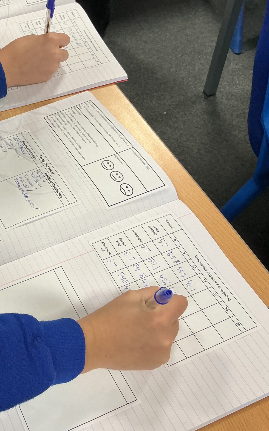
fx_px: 493
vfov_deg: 47.2
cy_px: 212
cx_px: -5
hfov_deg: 28.5
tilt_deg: -52.0
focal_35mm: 42
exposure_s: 1/60
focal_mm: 3
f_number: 1.8
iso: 80
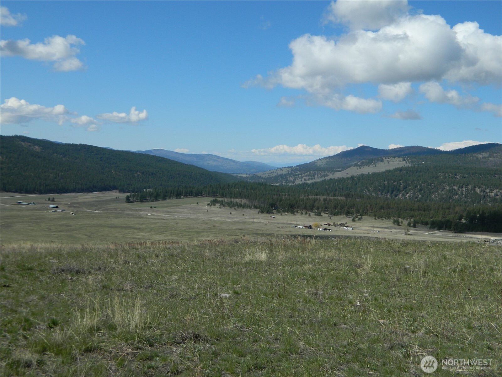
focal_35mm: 41
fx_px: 595
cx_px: 251
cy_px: 188
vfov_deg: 35.1
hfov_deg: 45.8
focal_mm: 7.3
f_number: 9.8
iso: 80
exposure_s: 1/200
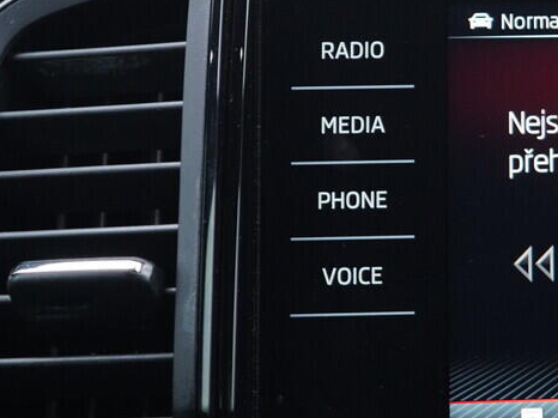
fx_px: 1724
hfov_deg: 16.8
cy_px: 216
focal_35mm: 107
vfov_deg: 13.8
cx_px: 817
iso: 320
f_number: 2.8
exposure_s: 1/40
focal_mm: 24
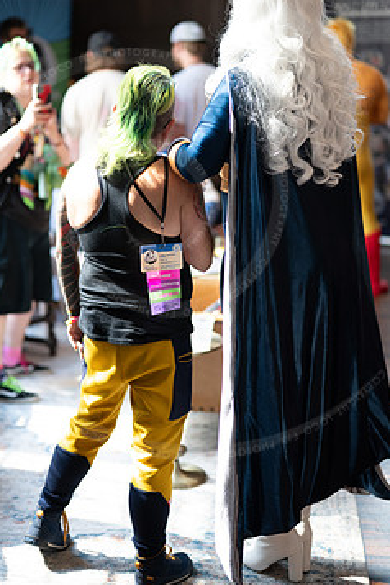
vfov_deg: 31.8
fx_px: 1024
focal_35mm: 63
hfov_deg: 21.6
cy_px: 247
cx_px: 175
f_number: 1.2
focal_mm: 50
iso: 1000
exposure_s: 1/320
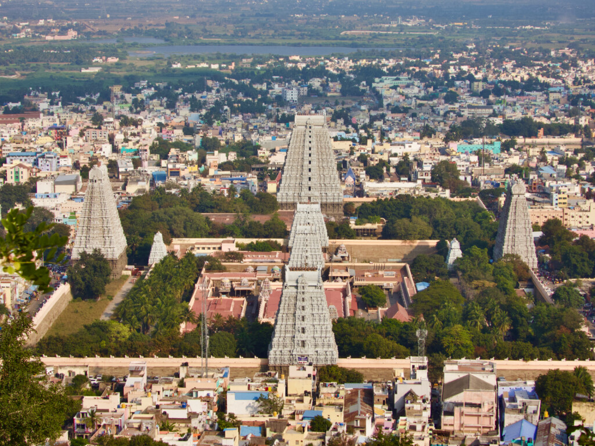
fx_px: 1564
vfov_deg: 16.2
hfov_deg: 21.5
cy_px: 223
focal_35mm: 91
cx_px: 298
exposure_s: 1/1250
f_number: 3.5
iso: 100
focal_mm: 16.3
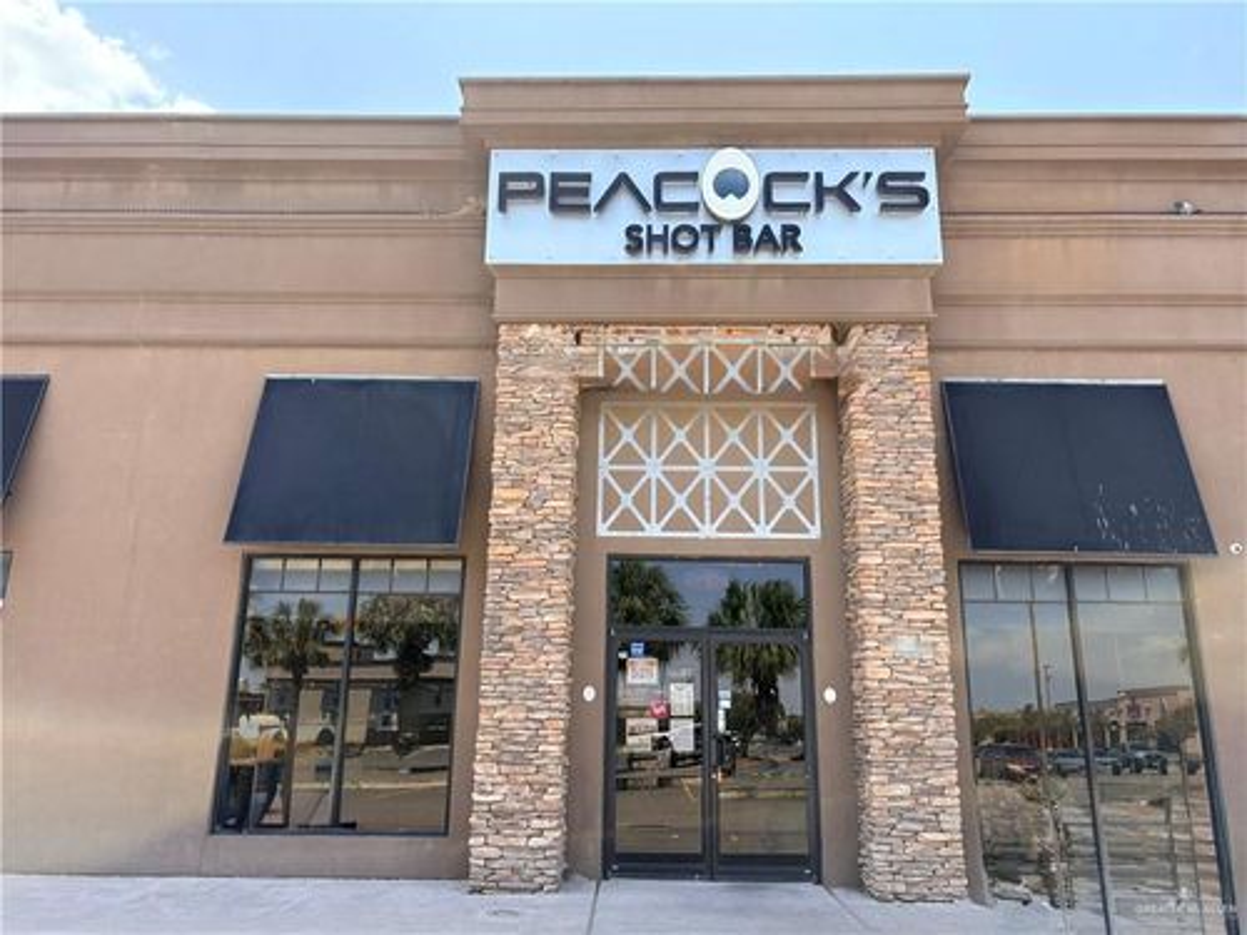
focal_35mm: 26
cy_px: 468
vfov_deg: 53.1
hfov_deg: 67.3
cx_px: 624
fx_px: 937
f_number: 1.6
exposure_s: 1/1117
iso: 64
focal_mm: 5.96
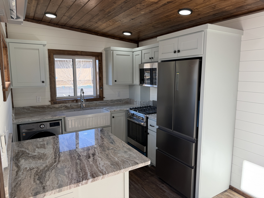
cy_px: 99
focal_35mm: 24
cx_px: 132
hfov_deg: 71.6
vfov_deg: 56.8
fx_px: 183
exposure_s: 1/303
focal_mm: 6.76
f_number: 1.78
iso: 80
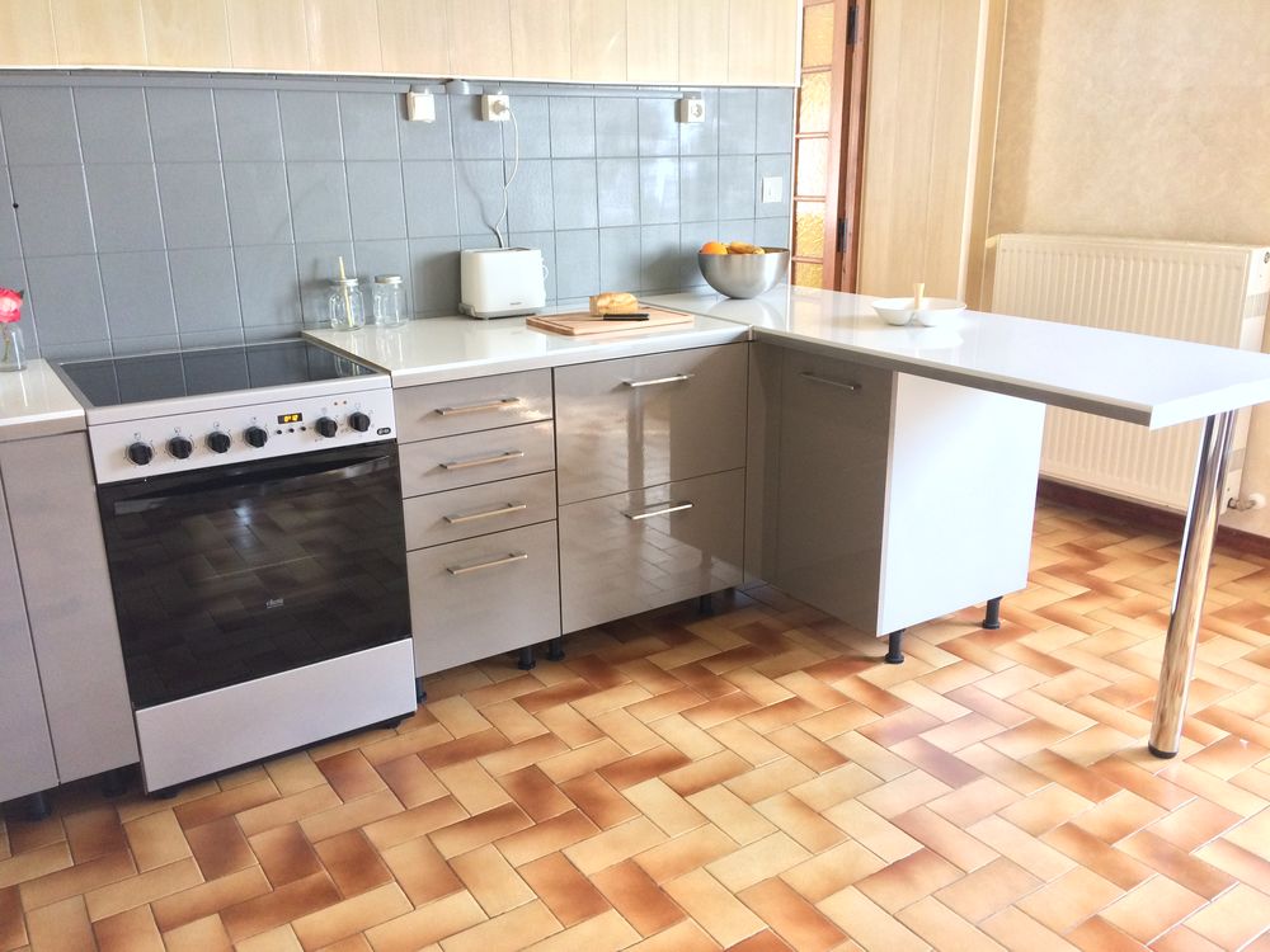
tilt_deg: -16.1
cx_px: 635
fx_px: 1064
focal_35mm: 29
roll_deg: +1.5
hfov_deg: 61.7
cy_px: 476
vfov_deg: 48.2
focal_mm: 4.15
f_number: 2.2
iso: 200
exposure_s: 1/33
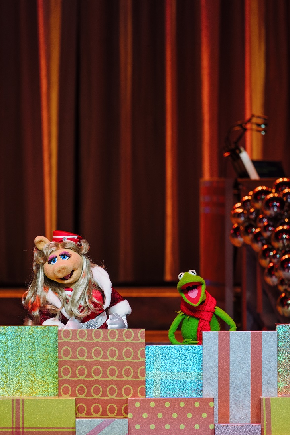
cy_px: 239
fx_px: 4254
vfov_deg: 5.9
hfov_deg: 3.9
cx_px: 150
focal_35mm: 352
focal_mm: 200
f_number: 2.8
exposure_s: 1/640
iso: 800
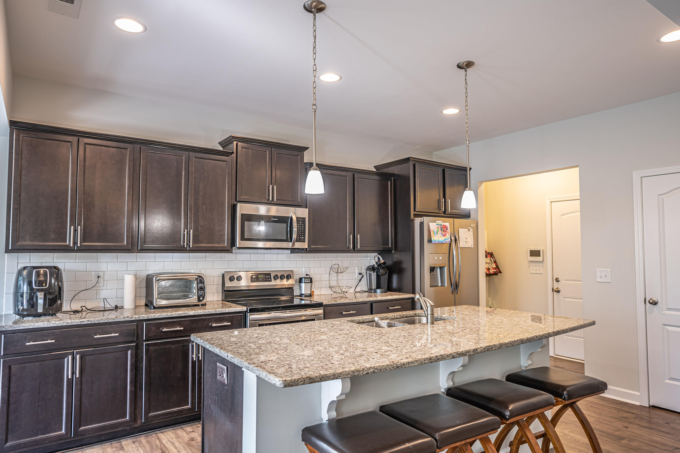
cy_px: 226
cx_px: 340
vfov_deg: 56.1
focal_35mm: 23
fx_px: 426
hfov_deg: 77.2
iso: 50
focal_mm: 22
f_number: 5
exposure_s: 1/3
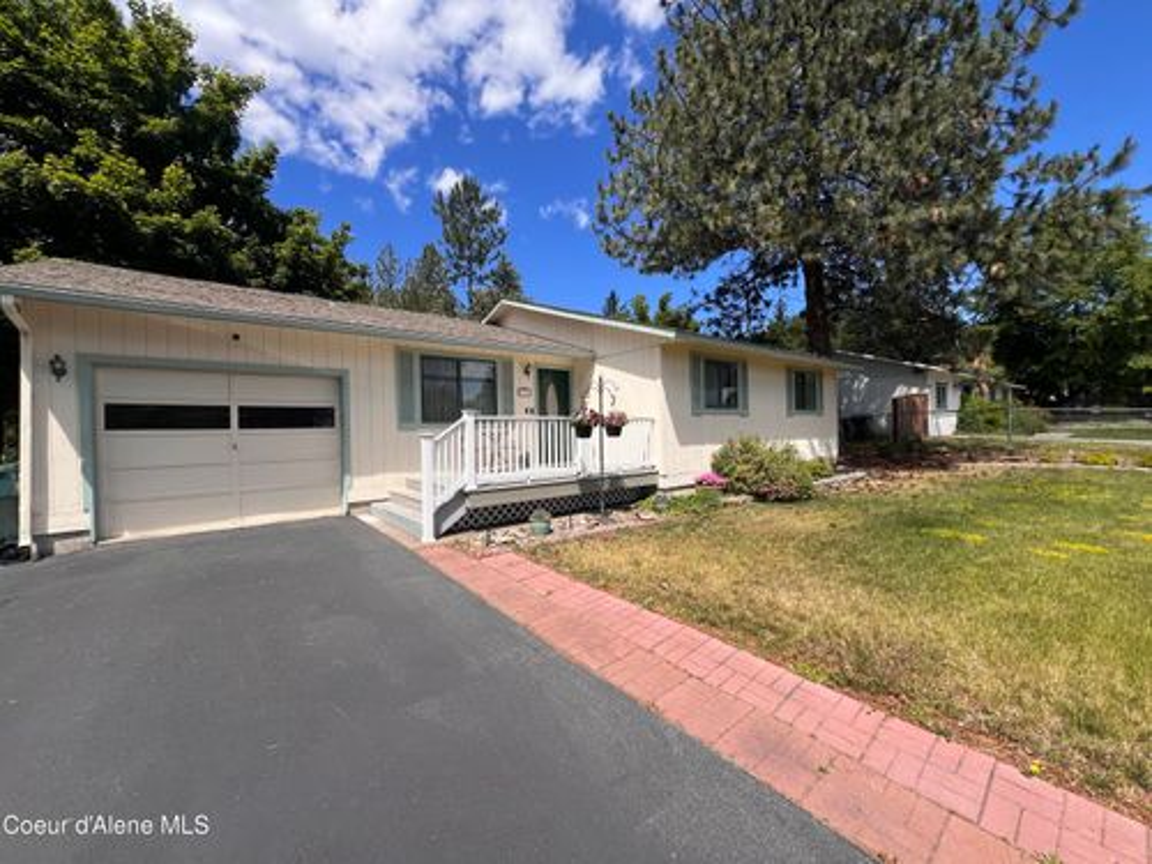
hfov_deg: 106.2
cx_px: 576
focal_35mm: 13
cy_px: 432
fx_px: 433
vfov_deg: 89.9
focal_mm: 1.57
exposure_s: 1/1553
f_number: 1.8
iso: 32
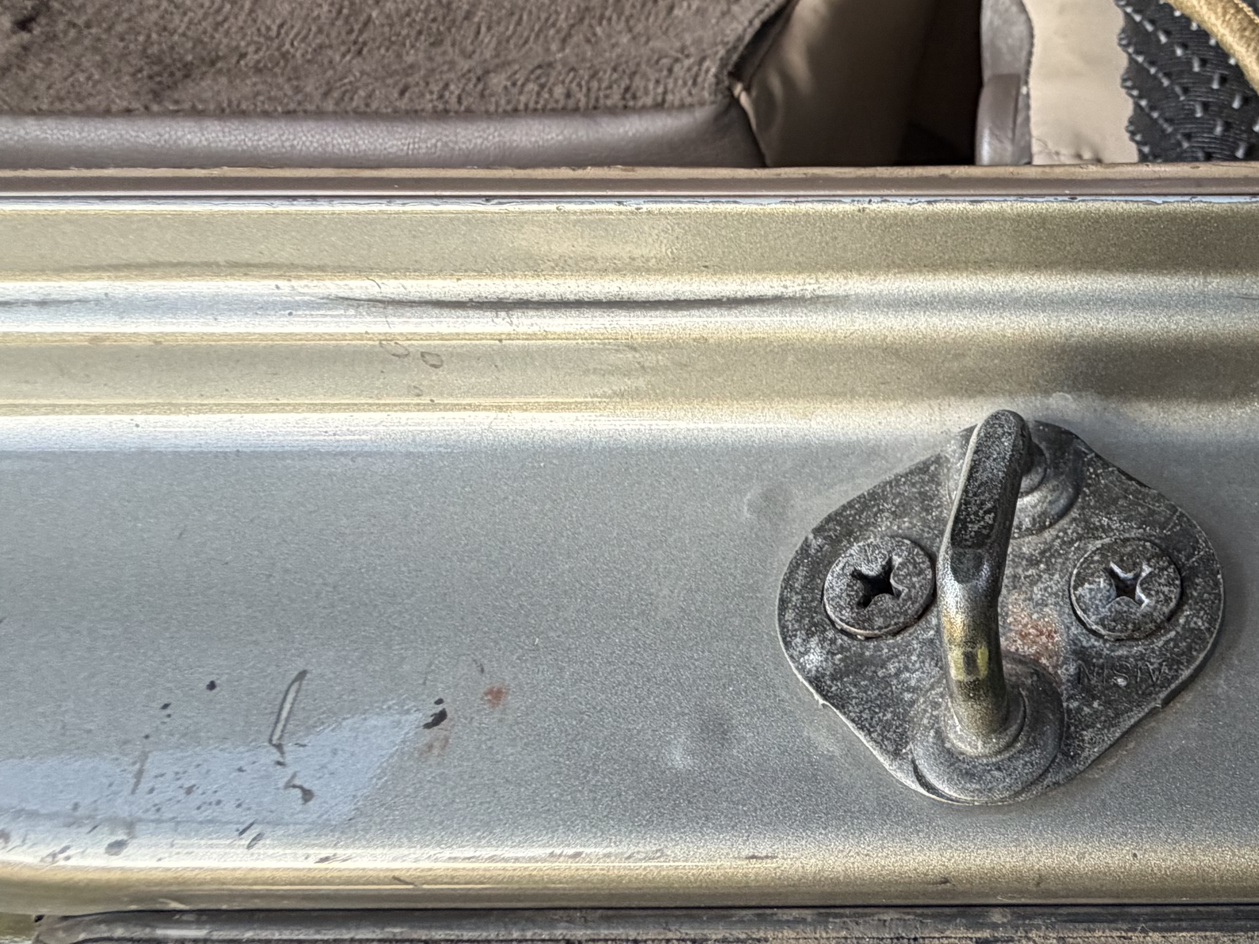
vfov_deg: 46.4
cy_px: 361
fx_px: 1091
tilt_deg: -46.4
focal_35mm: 30
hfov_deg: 51.7
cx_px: 1169
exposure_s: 1/121
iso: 320
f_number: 2.2
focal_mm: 2.22
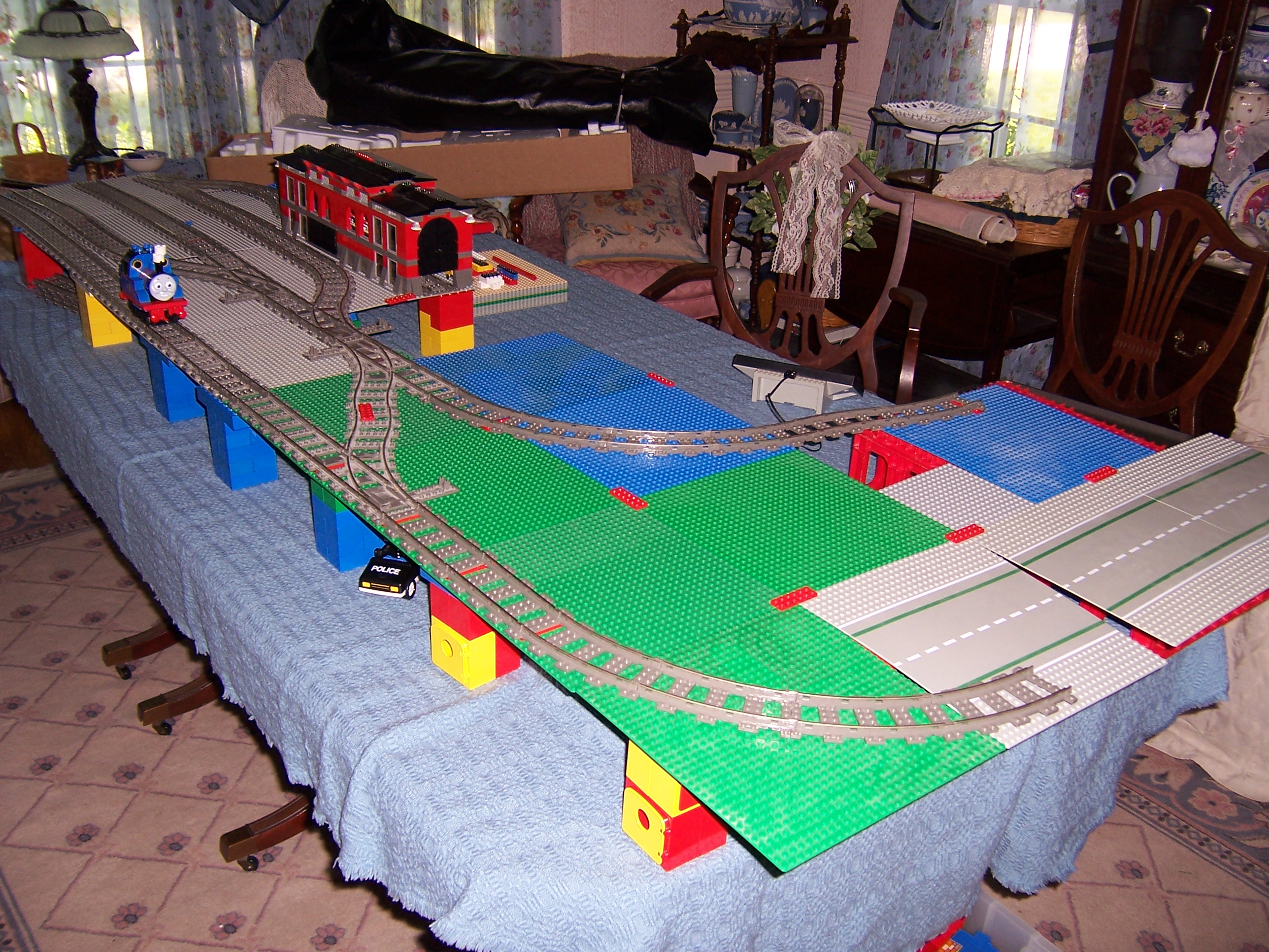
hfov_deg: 55.4
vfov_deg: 42.9
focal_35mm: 33
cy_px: 476
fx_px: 1210
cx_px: 634
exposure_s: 1/60
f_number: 2.8
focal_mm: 5.5
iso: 80
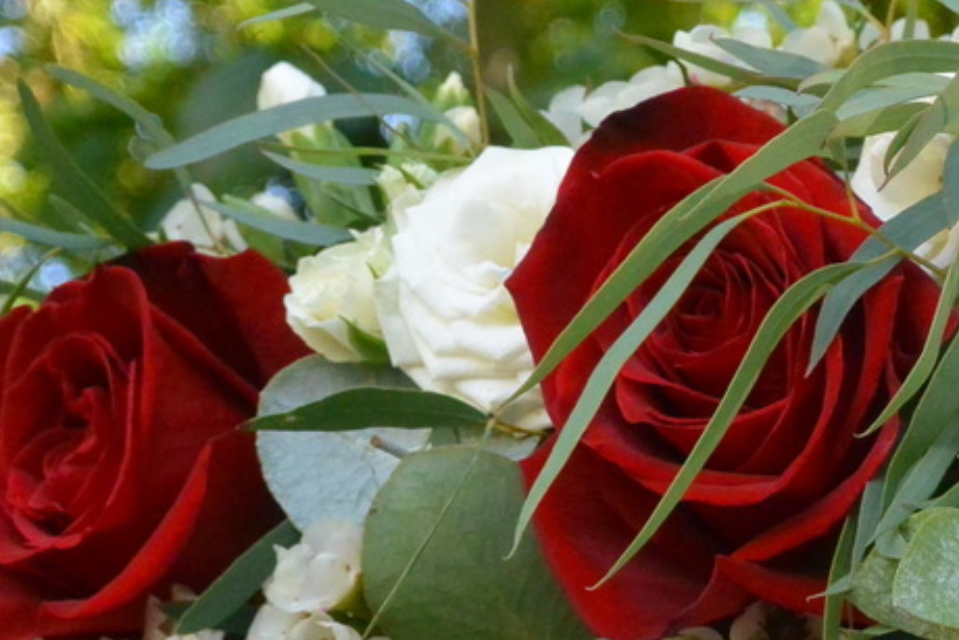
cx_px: 1059
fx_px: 4796
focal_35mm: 180
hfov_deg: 11.3
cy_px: 532
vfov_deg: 7.6
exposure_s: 1/500
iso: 1100
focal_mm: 25.9
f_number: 5.3
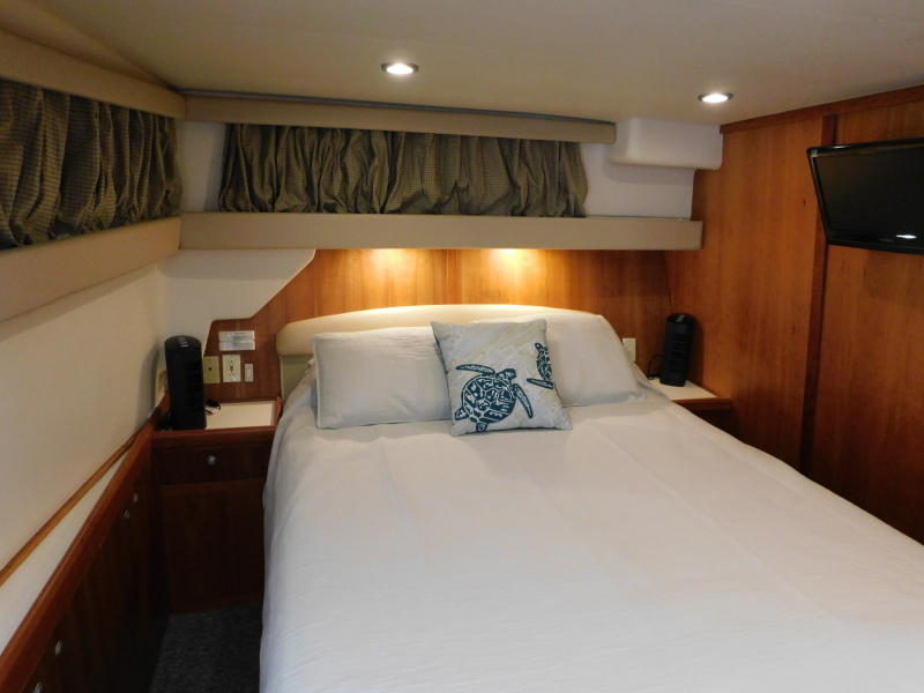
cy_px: 346
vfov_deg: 58.9
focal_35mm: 23
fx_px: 614
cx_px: 462
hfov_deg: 73.9
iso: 400
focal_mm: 4
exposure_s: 1/25
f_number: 3
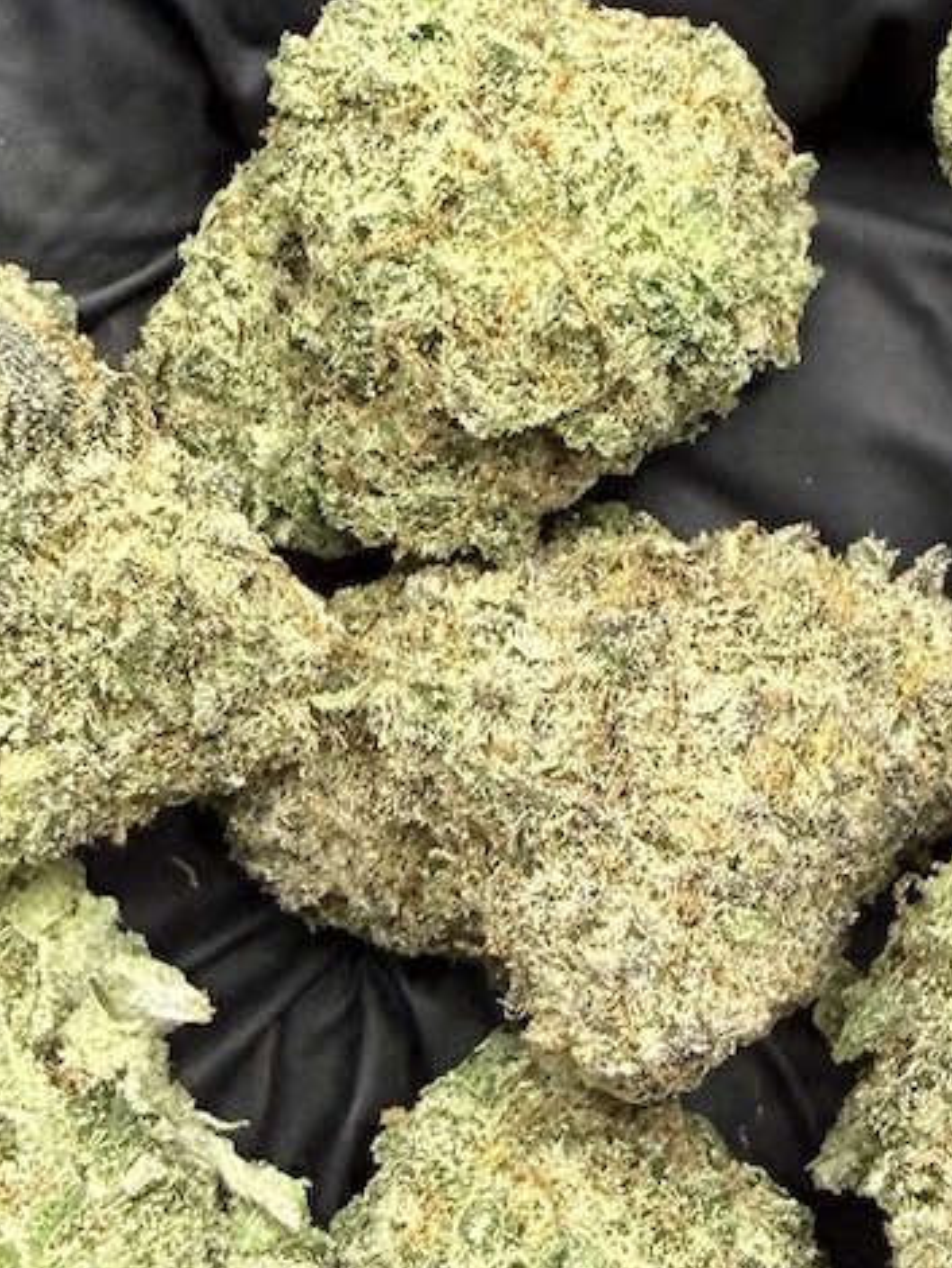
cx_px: 626
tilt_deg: -62.7
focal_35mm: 98
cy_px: 710
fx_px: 3590
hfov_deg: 15.1
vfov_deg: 20.0
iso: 200
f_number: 2.2
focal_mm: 2.22
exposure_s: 1/50
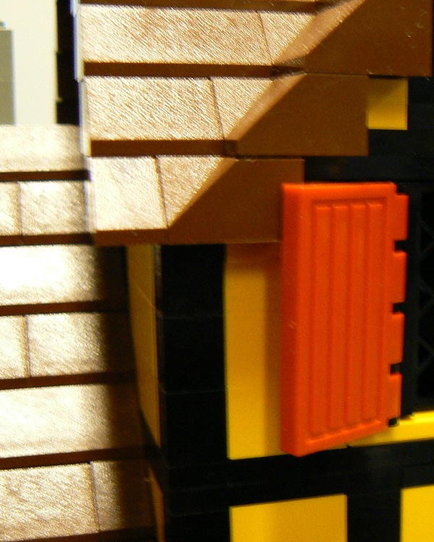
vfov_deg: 31.4
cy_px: 315
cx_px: 446
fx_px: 963
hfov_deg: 24.1
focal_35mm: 60
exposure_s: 1/10
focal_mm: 6
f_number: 2.8
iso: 200
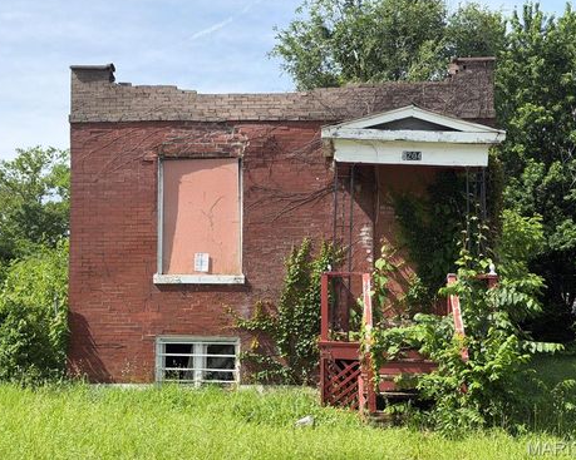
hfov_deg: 36.7
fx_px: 869
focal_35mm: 51
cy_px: 226
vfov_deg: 29.7
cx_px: 275
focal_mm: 6.76
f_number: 1.78
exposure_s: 1/3226
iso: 80
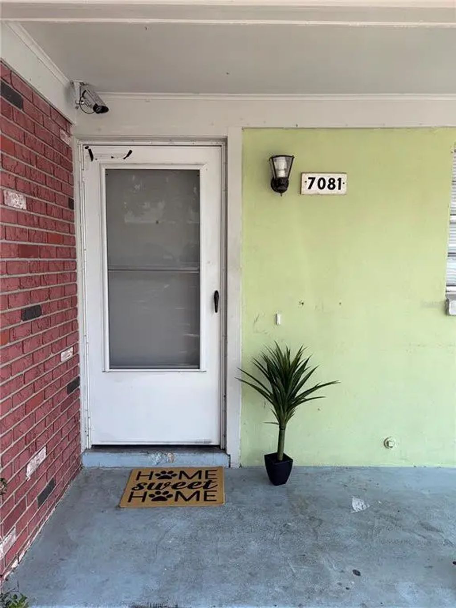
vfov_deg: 67.3
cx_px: 228
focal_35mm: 26
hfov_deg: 53.1
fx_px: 457
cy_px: 304
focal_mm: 5.96
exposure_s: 1/468
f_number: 1.6
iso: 50
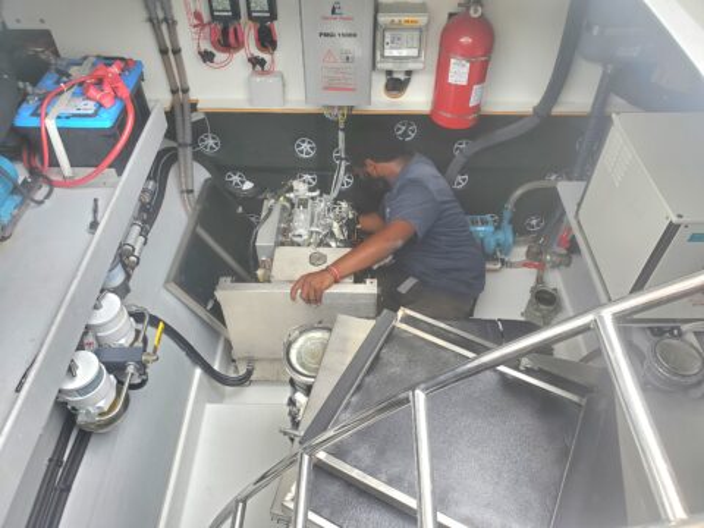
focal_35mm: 26
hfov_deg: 67.3
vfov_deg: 53.1
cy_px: 264
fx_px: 529
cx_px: 352
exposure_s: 1/120
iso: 50
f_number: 2.4
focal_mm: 4.3
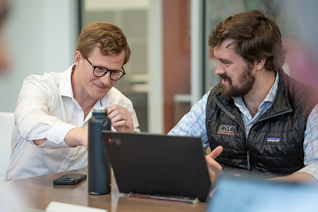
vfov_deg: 14.4
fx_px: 839
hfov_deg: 21.4
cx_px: 142
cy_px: 96
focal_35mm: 95
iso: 320
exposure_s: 1/200
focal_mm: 85
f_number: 2
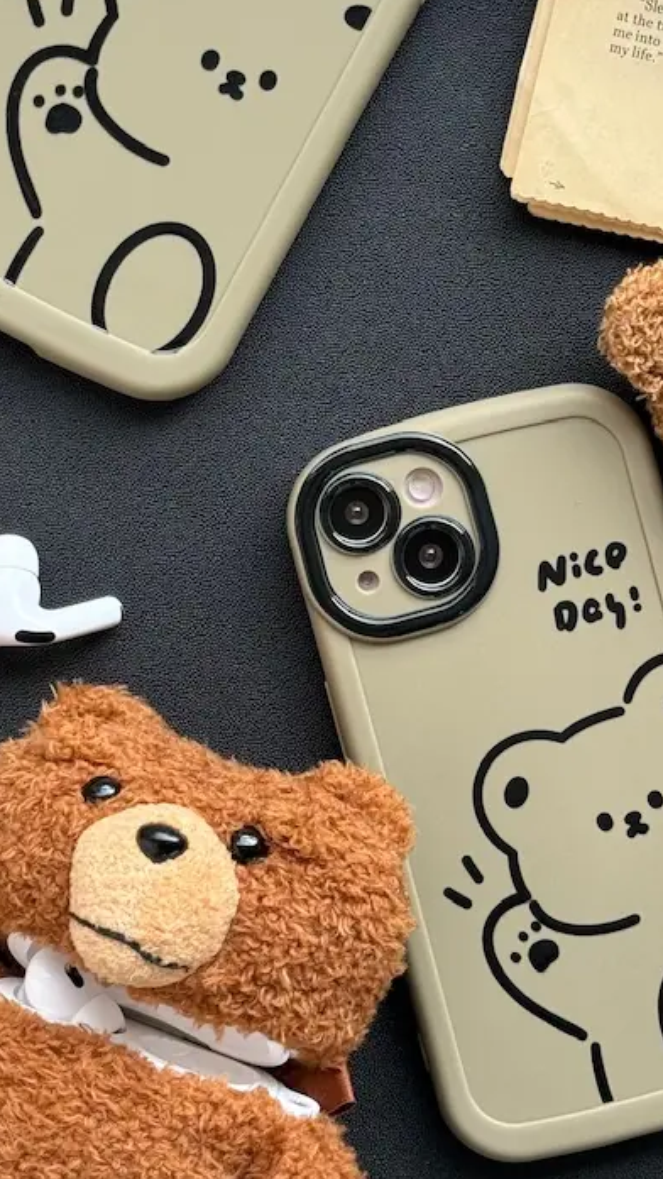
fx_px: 3001
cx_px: 321
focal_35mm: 96
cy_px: 479
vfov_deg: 22.2
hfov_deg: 12.6
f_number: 1.78
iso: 64
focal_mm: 6.86
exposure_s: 1/209
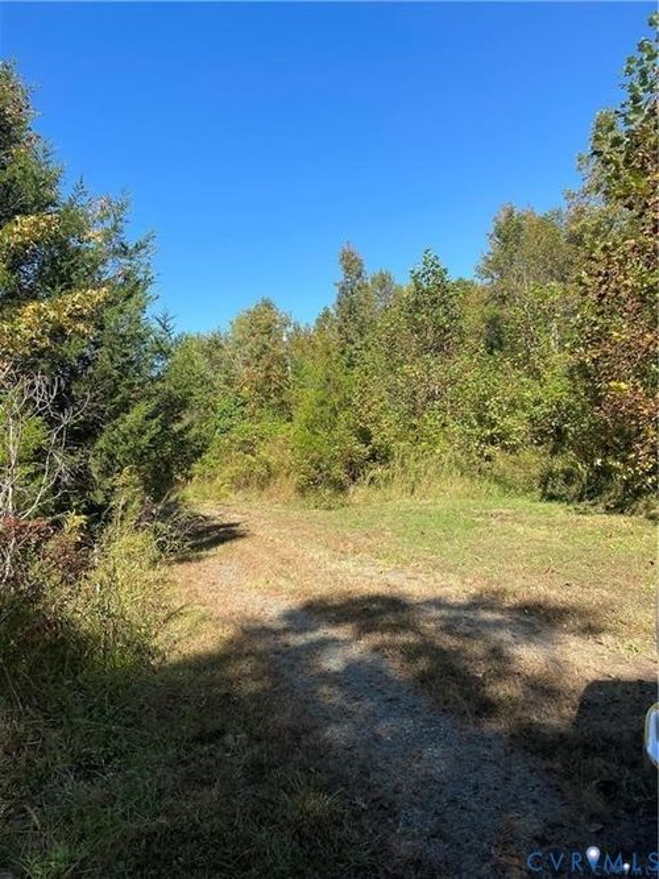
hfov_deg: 53.0
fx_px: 660
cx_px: 330
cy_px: 440
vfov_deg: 67.3
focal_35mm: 26
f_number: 1.6
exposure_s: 1/1795
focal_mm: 4.2
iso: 32
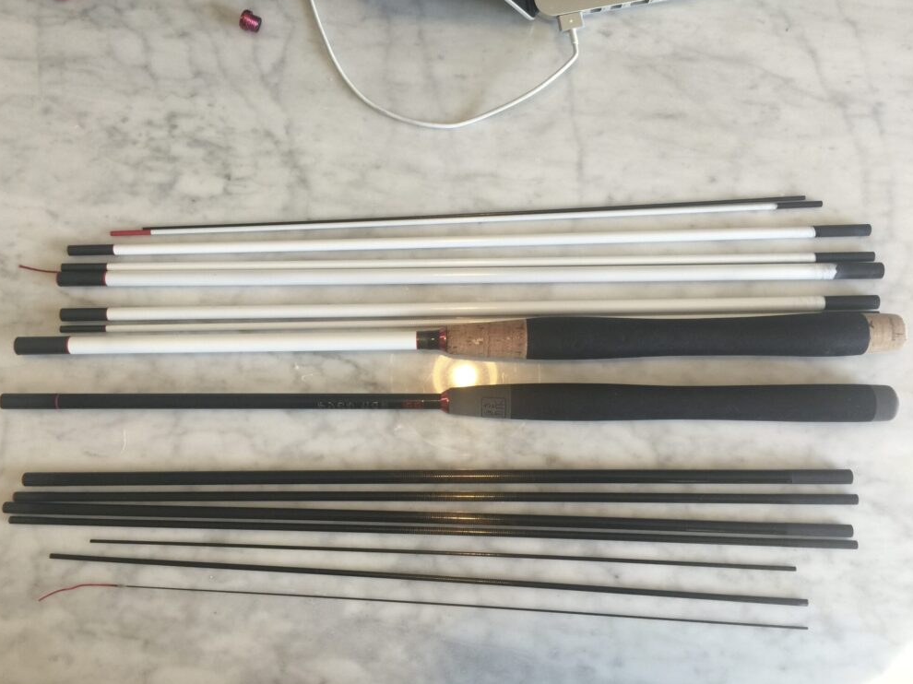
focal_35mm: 30
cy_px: 339
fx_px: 791
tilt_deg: -83.8
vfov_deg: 46.8
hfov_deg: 60.0
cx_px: 445
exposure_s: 1/15
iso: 32
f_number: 2.2
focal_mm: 4.15
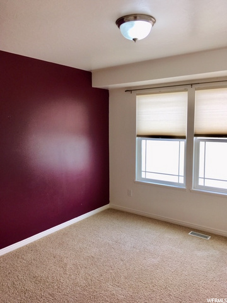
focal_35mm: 29
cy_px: 152
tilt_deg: -6.8
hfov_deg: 48.2
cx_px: 114
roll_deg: -0.2
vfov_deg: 61.7
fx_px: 254
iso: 25
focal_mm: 4.15
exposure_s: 1/60
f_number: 2.2
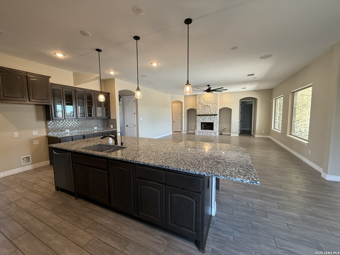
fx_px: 138
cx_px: 170
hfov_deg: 102.1
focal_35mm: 14
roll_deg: +0.5
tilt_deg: -5.5
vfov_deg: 85.7
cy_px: 128
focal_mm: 2.22
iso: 250
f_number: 2.2
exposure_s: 1/120
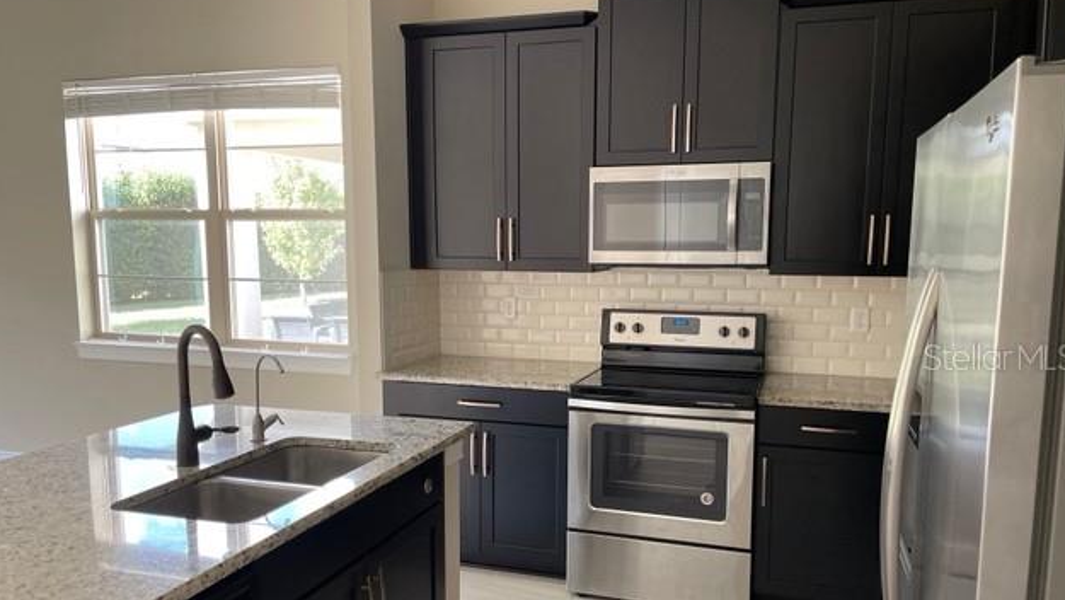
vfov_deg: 40.1
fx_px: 819
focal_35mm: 29
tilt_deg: -7.2
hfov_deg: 66.0
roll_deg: -0.2
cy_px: 356
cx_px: 538
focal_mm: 4.2
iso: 125
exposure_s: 1/109
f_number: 1.6
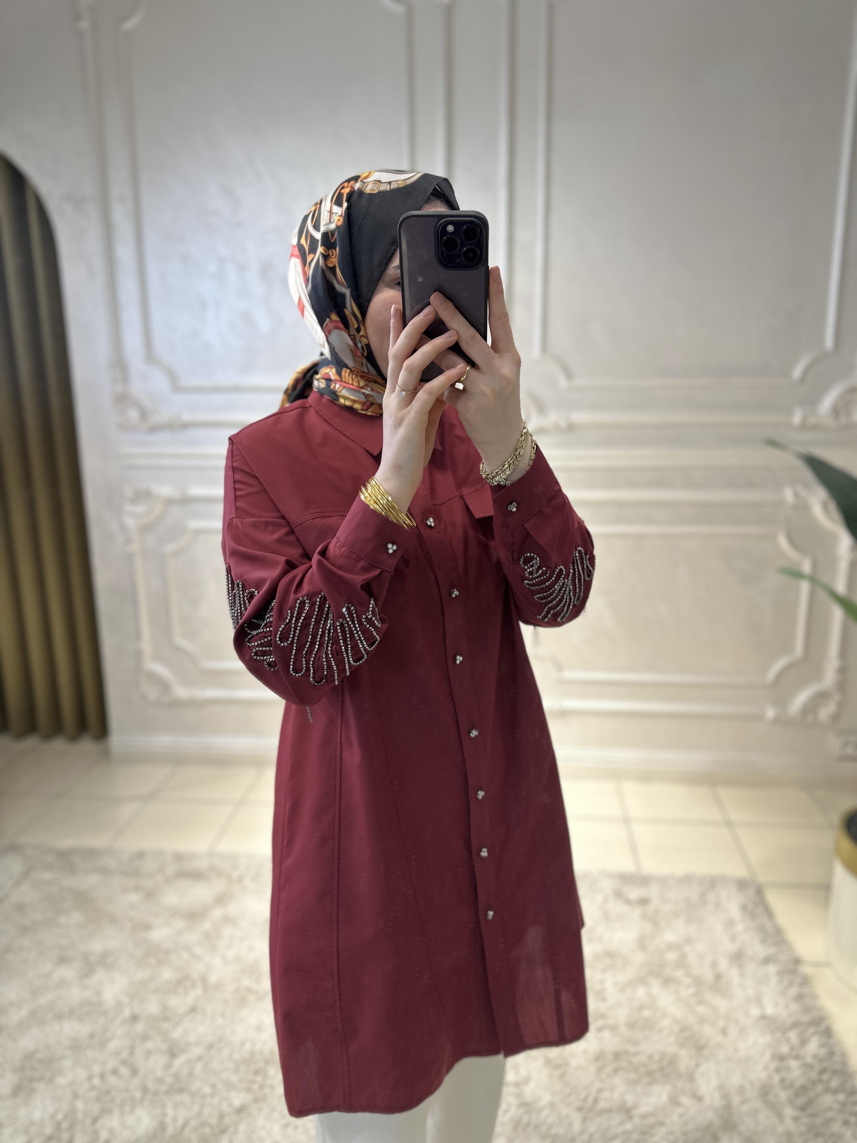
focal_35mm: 24
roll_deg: +1.1
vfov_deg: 71.6
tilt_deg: -28.3
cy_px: 572
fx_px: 792
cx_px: 428
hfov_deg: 56.8
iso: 64
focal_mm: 6.86
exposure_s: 1/188
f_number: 1.78
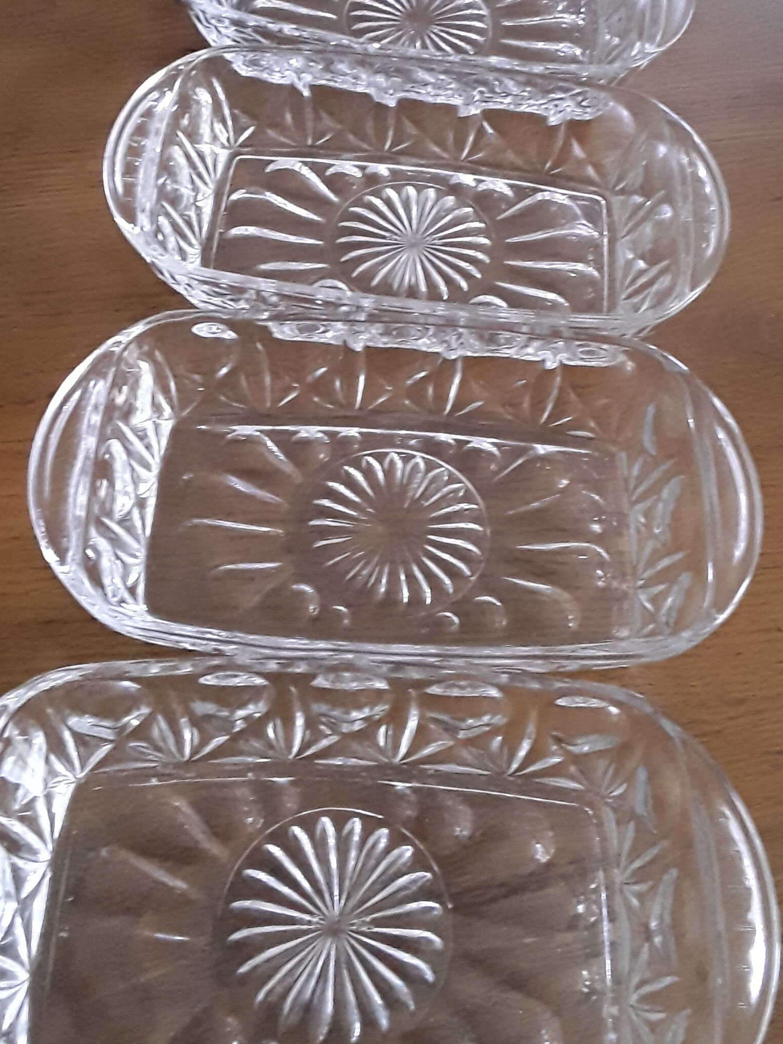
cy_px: 405
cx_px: 418
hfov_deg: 33.6
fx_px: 1297
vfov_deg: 43.6
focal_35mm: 43
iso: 320
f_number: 1.9
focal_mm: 2.91
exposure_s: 1/17
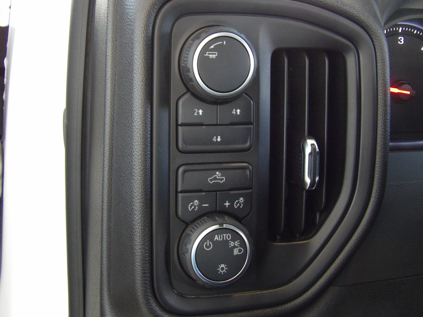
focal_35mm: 53
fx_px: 648
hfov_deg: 36.2
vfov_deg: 27.5
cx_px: 212
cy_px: 158
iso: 760
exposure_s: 1/20
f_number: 3.9
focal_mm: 9.5
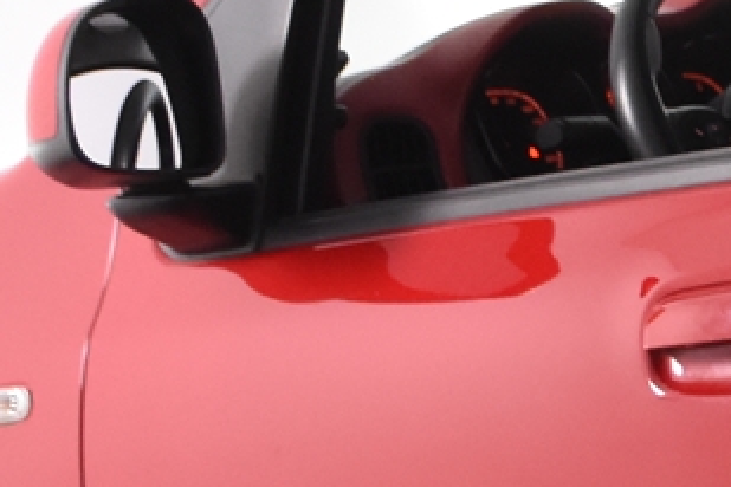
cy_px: 485
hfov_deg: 6.8
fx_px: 5870
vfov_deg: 4.7
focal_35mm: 289
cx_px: 1656
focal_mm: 31
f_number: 4.5
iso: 1600
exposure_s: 1/80
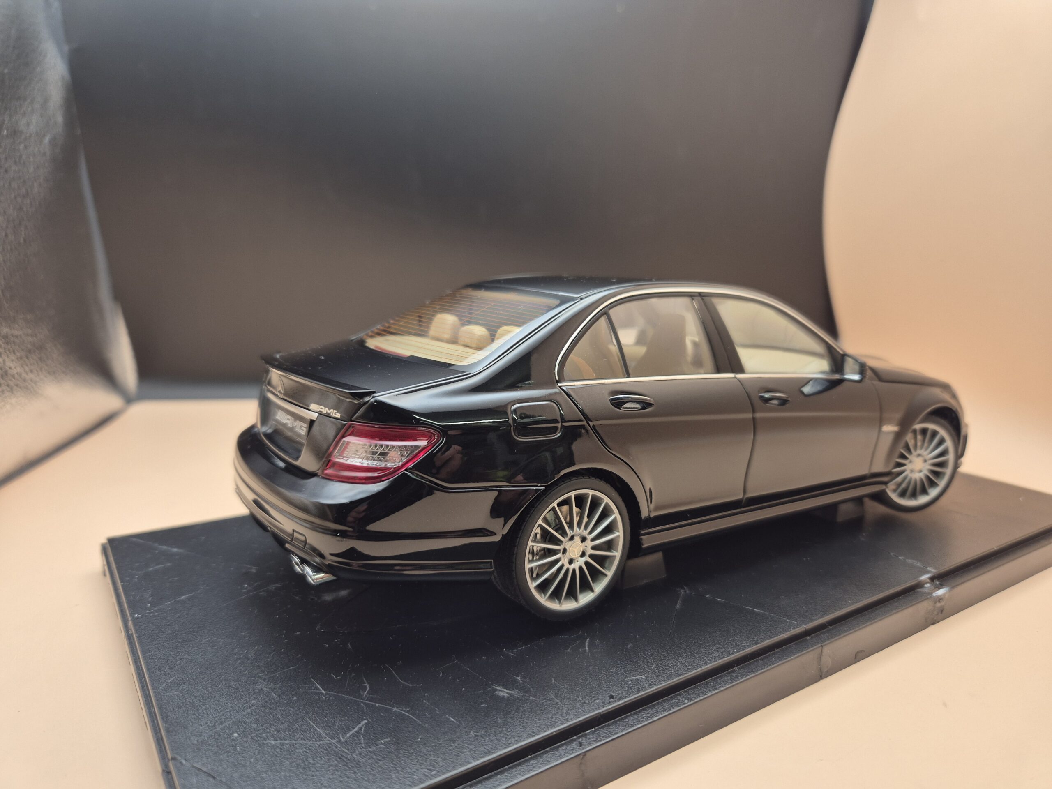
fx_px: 699
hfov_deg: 73.9
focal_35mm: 23
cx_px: 526
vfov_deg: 58.9
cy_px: 394
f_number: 1.8
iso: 50
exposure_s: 1/100
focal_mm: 5.4
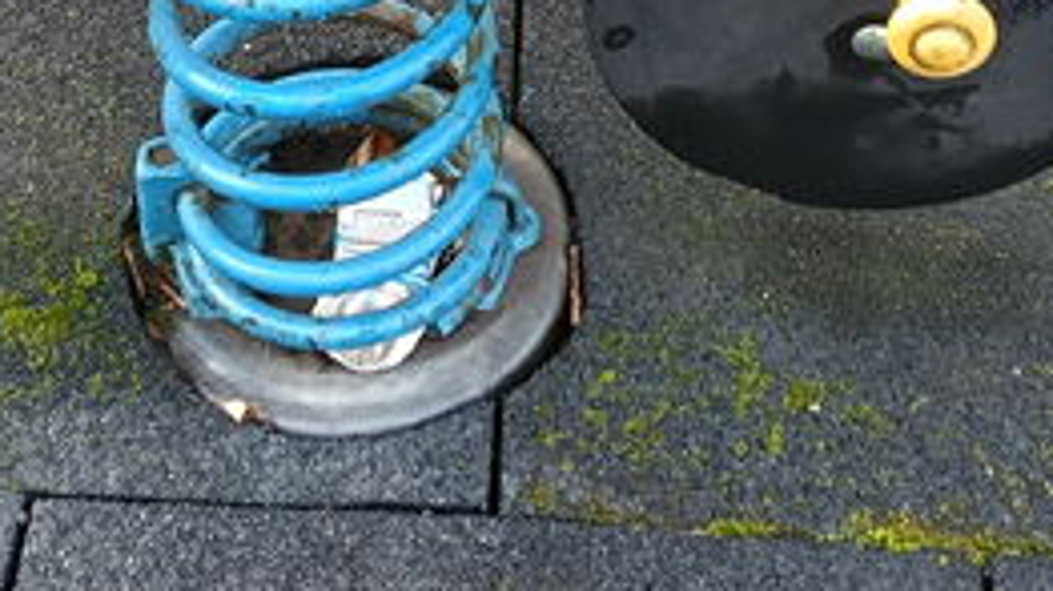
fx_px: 2149
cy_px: -300
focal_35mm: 77
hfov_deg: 27.5
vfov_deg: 14.6
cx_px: 496
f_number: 1.8
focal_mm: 3.98
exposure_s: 1/50
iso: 64
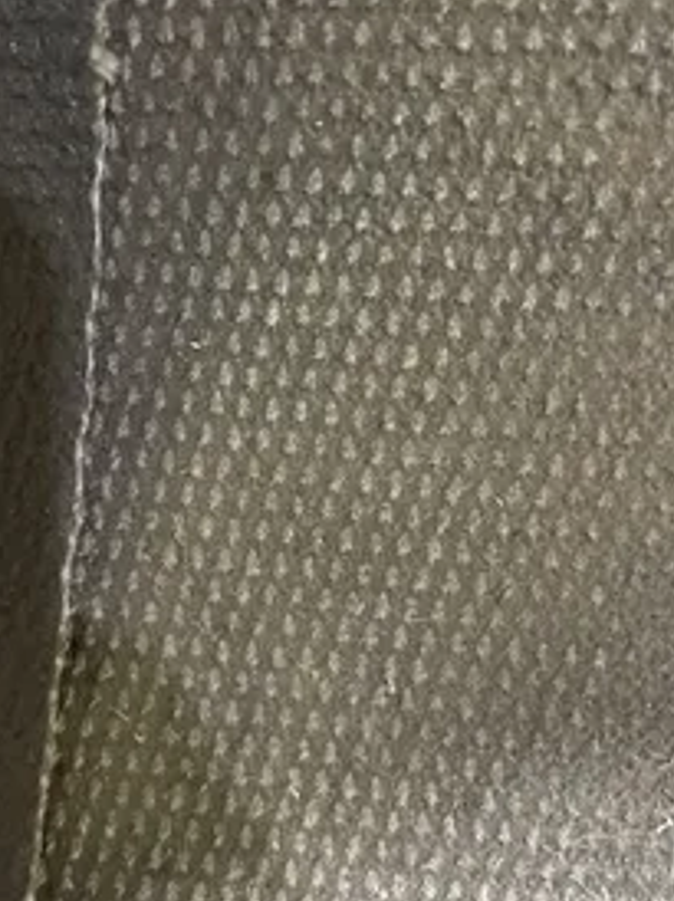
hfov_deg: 37.4
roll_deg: -2.2
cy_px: 349
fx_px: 988
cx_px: 240
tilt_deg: -17.8
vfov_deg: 48.6
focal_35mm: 38
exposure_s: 1/30
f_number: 1.6
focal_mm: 4.2
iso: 800
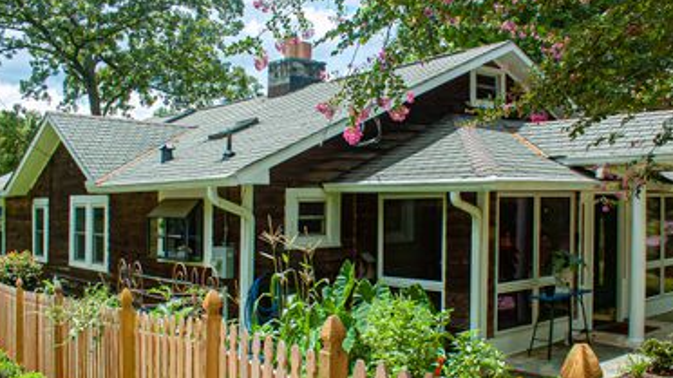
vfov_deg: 31.1
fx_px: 678
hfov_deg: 52.8
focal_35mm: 38
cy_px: 232
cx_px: 356
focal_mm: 18
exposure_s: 1/90
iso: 200
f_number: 8
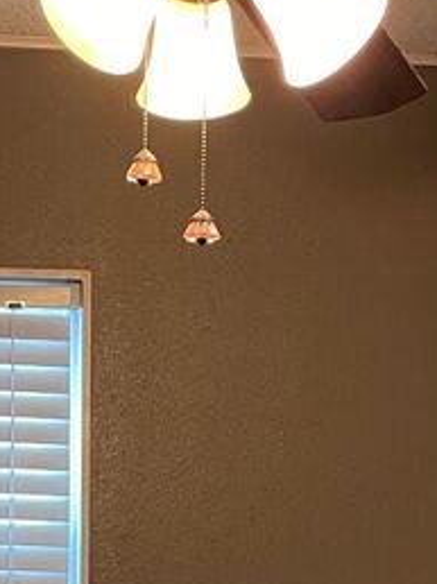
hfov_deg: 13.5
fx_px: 1838
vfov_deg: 16.9
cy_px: 790
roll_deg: -1.8
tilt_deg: -3.2
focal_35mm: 109
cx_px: 113
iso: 200
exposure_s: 1/60
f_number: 1.6
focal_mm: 4.2
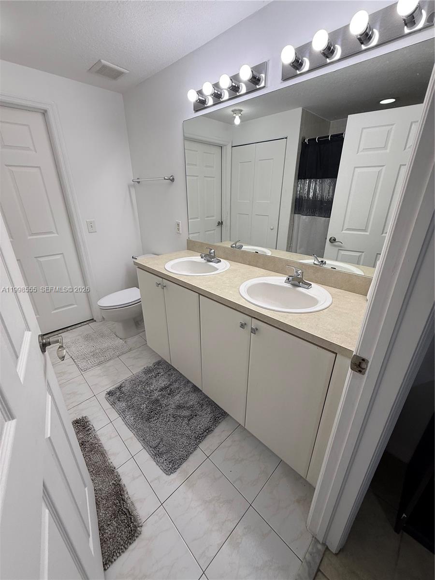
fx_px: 235
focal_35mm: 14
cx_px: 218
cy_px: 290
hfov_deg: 85.7
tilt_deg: -21.7
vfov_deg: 102.1
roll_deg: -0.8
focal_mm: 2.22
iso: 50
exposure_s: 1/120
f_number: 2.2
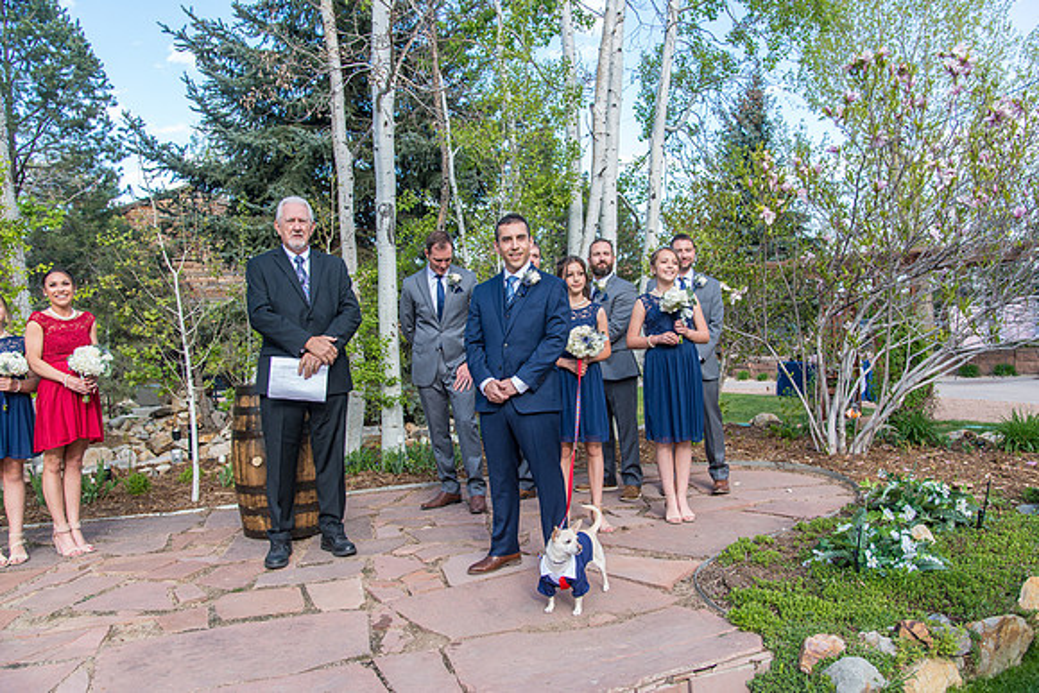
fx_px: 866
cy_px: 346
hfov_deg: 61.9
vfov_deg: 43.6
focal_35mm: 30
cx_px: 520
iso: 320
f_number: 5
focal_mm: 30
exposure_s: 1/320
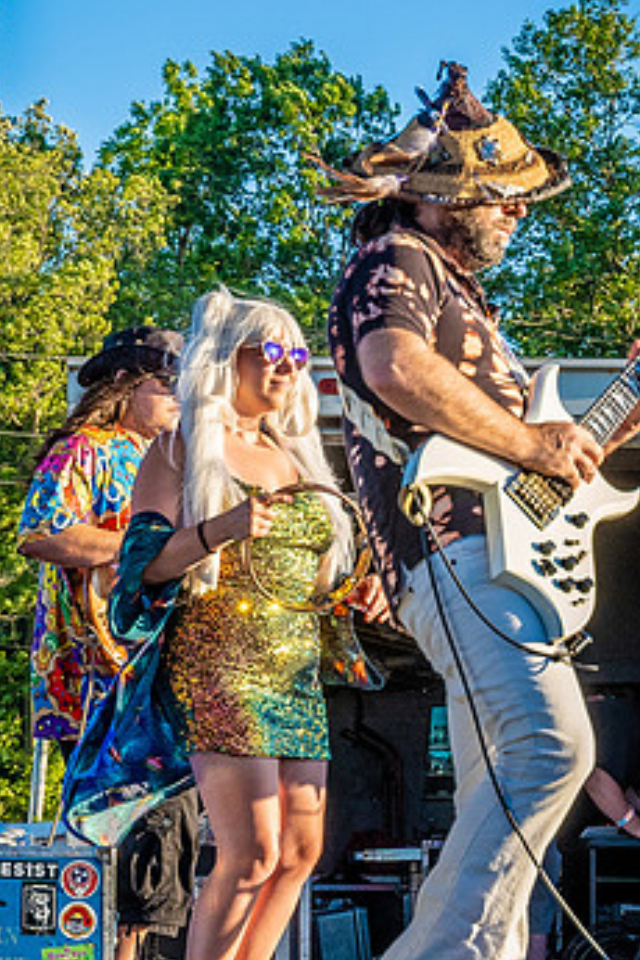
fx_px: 3493
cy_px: 440
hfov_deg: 10.4
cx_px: 104
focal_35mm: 131
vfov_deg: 15.6
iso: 640
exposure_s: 1/800
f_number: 5.6
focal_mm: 45
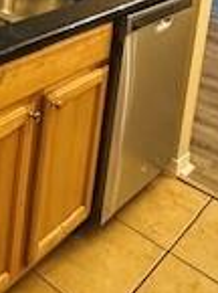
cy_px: -117
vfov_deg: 25.5
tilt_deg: -6.1
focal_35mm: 62
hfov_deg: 21.3
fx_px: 523
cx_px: -69
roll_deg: -6.3
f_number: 2.2
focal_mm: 2.22
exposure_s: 1/60
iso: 500
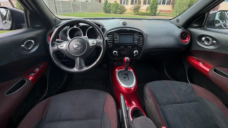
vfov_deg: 64.8
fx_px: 97
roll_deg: -0.6
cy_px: 40
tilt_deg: -19.3
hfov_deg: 99.4
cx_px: 114
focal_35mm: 16
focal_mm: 2.22
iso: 40
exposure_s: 1/167
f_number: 2.2
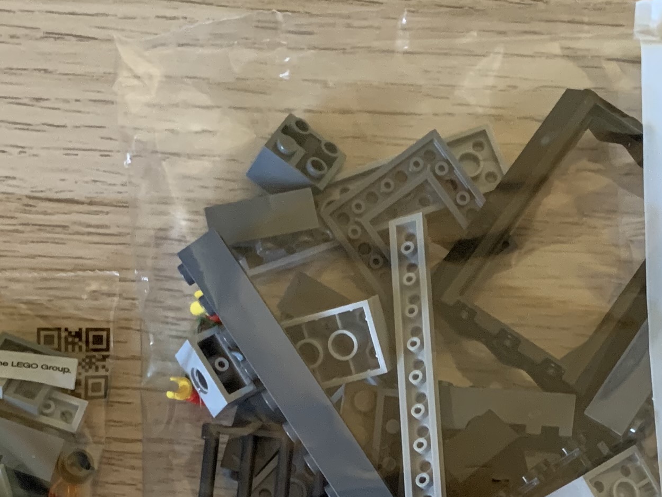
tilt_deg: -80.3
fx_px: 1606
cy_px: 486
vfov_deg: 17.2
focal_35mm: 84
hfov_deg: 23.3
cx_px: 390
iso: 400
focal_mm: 4.25
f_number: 1.8
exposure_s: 1/46
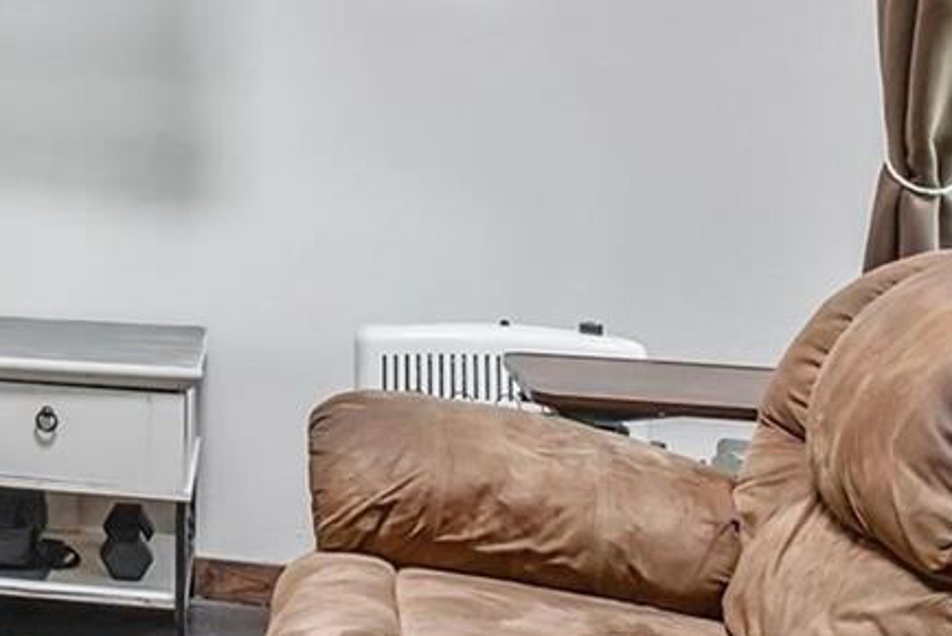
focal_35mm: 66
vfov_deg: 20.3
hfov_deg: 25.2
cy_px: 91
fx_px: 1746
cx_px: -371
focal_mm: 14
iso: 800
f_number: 8
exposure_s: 1/20
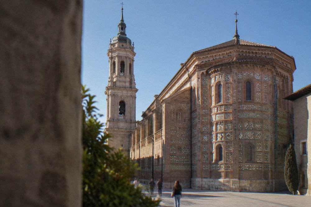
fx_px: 302
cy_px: 104
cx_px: 156
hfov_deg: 54.5
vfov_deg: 37.8
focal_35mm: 35
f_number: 7.1
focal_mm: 35
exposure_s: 1/400
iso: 640
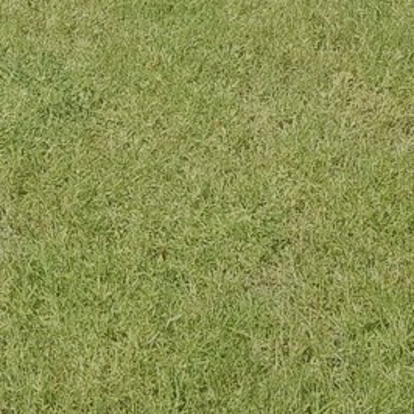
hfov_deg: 19.9
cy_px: -509
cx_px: -56
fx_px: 1123
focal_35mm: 83
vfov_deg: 15.0
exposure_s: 1/200
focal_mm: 13
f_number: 9
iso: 640
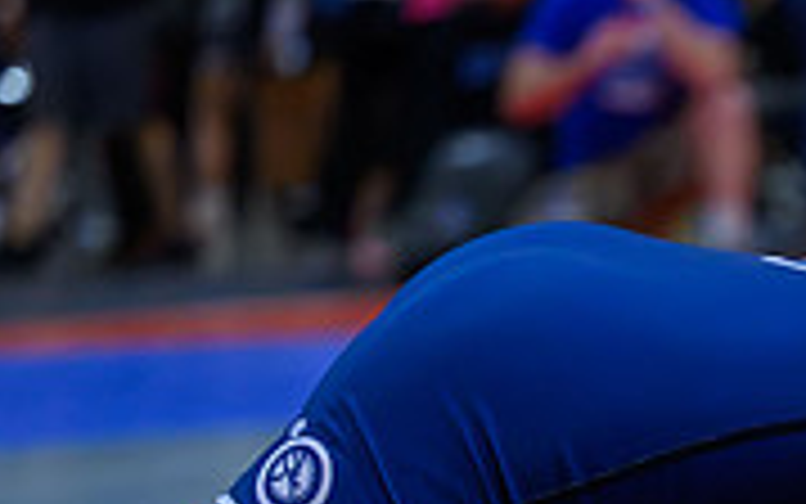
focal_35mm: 231
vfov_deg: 5.6
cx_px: 1157
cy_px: 866
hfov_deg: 8.9
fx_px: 5076
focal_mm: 70
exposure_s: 1/800
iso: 8000
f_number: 2.8
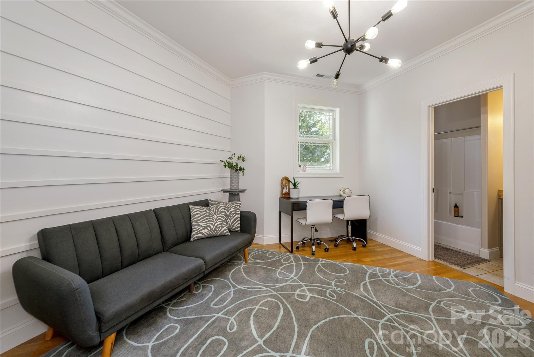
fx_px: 208
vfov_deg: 81.3
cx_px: 267
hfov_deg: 104.2
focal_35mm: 14
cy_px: 178
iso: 320
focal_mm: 14
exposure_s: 1/30
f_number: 7.1
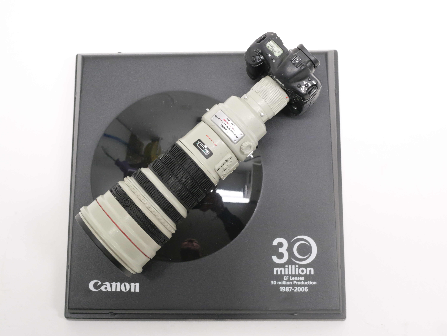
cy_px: 168
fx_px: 775
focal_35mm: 60
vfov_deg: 24.4
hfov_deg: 32.2
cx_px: 224
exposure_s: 1/50
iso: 2500
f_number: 8
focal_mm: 30
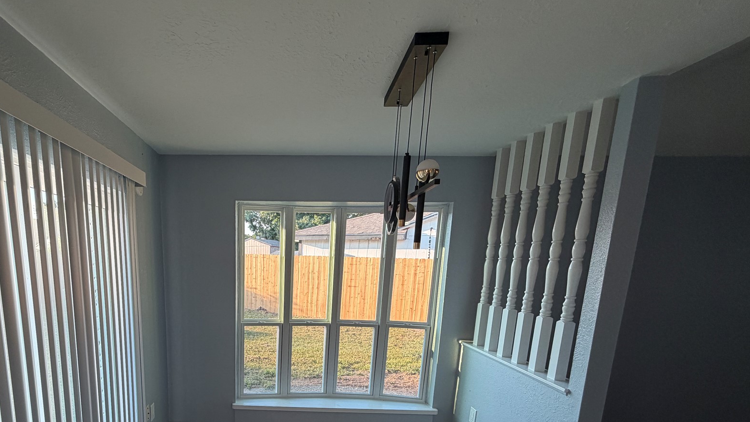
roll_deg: -0.8
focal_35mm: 20
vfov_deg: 52.1
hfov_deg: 84.4
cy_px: 341
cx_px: 266
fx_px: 398
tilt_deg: -12.2
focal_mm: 2.22
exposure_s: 1/120
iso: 100
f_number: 2.2
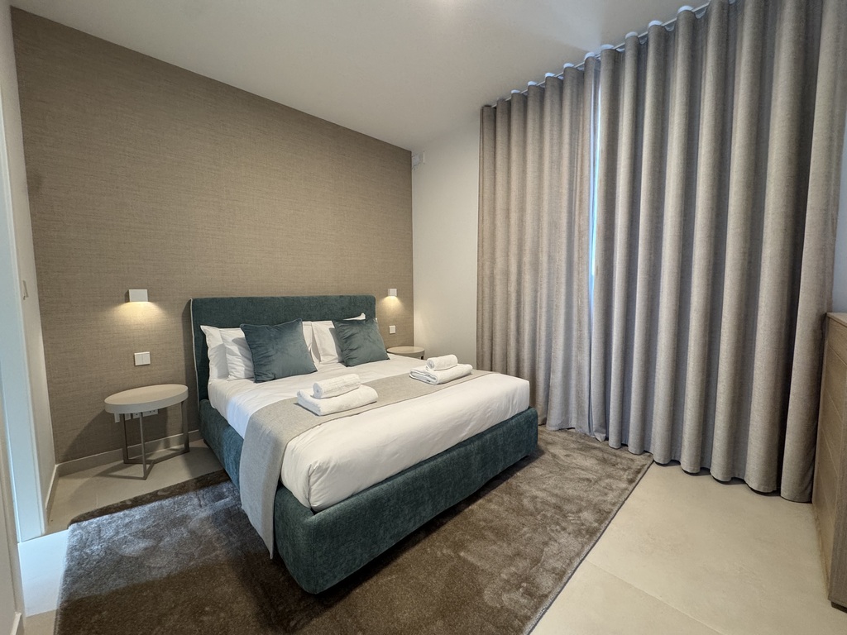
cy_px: 318
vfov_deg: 85.7
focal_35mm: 14
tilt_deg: -4.3
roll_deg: +0.6
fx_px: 343
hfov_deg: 102.1
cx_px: 424
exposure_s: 1/100
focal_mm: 2.22
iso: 250
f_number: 2.2
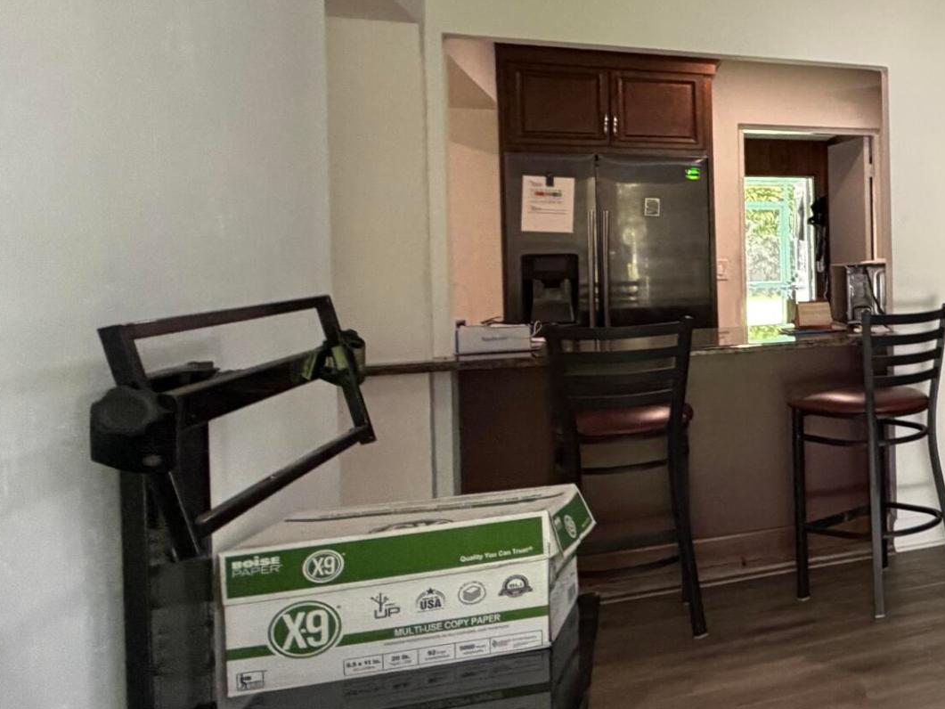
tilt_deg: -2.2
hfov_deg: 33.6
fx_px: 1037
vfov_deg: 37.5
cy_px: 262
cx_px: 1262
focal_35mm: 38
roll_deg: +1.5
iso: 320
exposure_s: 1/103
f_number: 2.2
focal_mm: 2.22
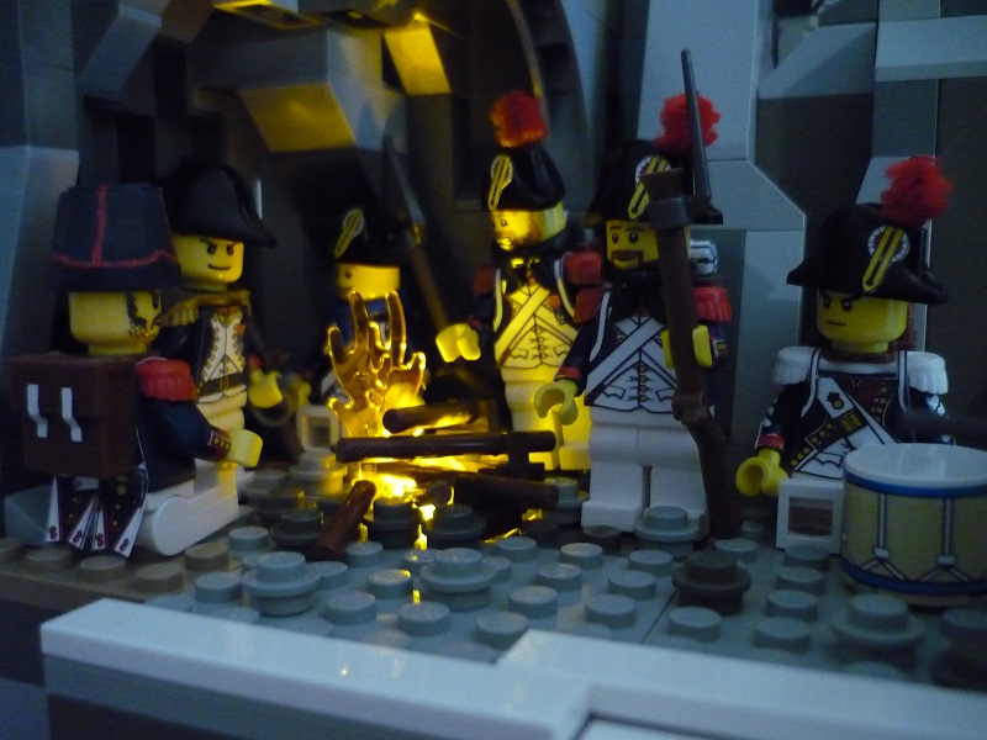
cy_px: 370
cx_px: 494
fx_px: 941
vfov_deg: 42.9
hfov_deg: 55.4
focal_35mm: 33
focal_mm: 5.5
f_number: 2.8
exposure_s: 1/4
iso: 800
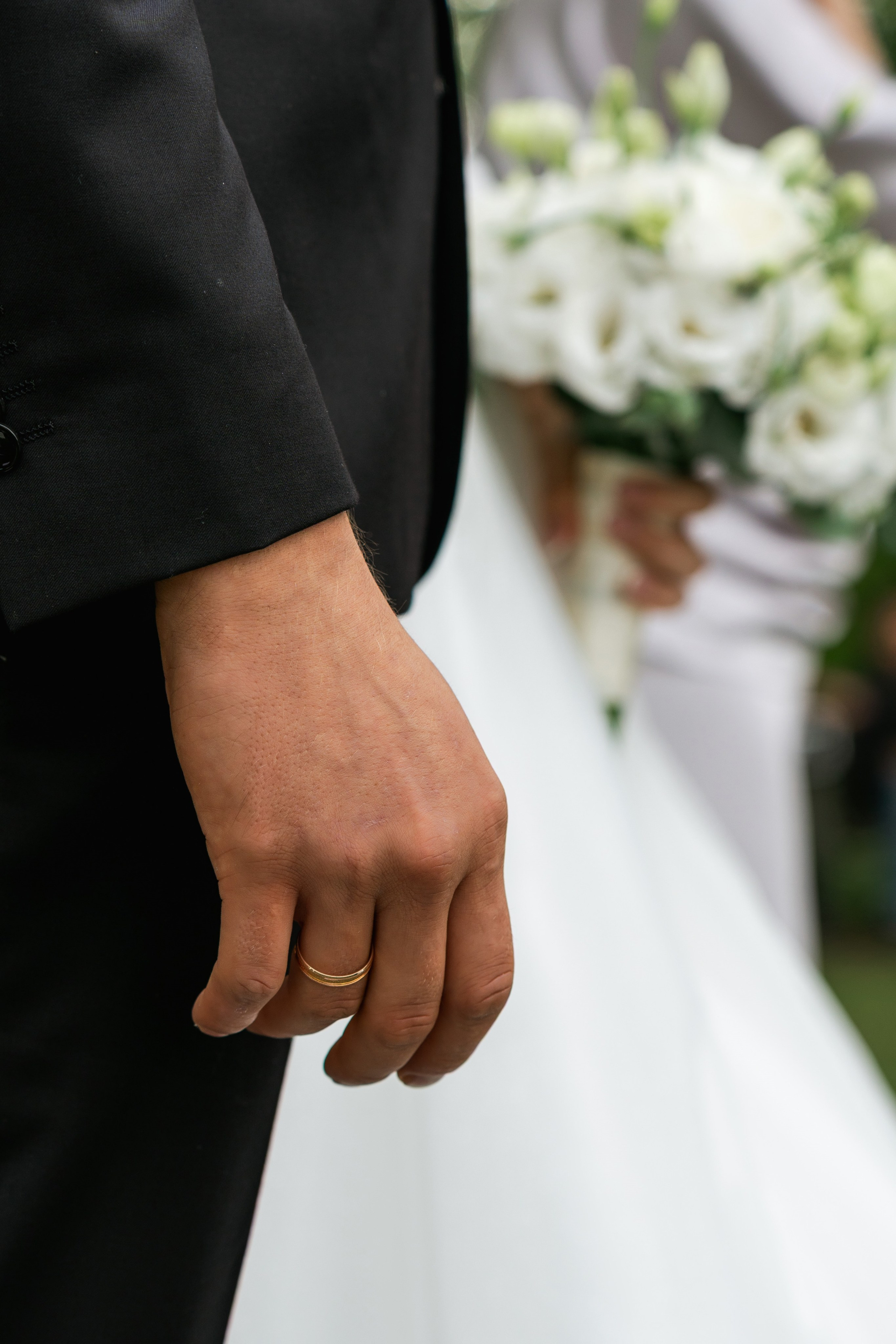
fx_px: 4181
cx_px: 448
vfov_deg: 18.3
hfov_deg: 12.2
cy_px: 672
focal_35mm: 112
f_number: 3.5
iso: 125
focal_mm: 75
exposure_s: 1/640
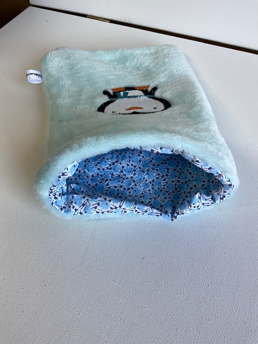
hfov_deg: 48.2
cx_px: 129
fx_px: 288
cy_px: 172
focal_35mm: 29
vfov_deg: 61.7
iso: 20
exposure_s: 1/100
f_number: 1.8
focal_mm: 3
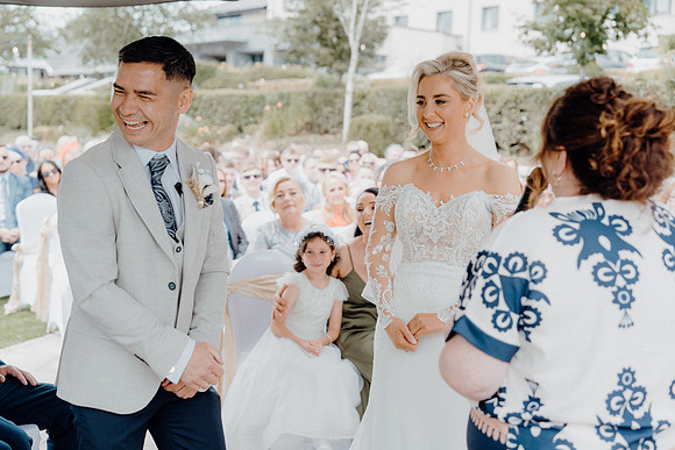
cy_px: 225
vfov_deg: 25.5
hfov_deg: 37.5
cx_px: 338
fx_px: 994
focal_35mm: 53
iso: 125
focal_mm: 53
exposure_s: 1/200
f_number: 3.5
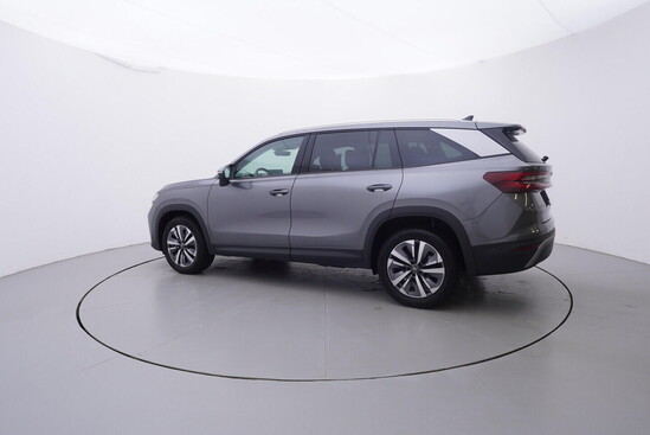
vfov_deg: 56.2
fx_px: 407
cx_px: 325
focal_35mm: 22
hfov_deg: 77.3
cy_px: 218
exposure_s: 1/80
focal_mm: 15
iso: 200
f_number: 5
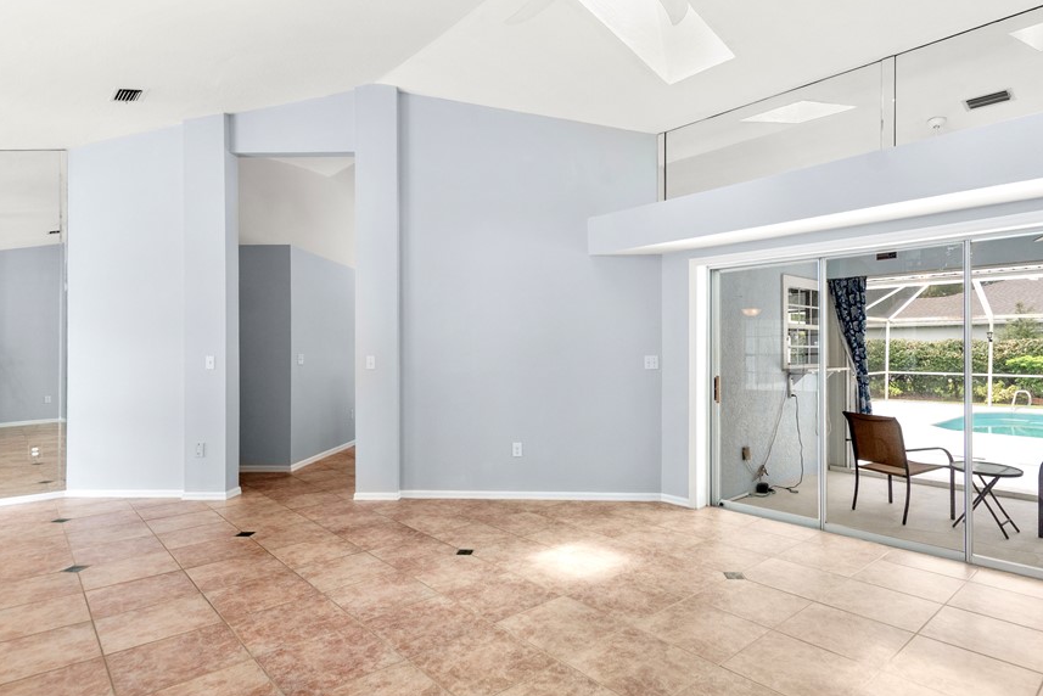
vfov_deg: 64.6
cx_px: 576
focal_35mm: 19
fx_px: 551
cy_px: 331
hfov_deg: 86.6
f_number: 6.3
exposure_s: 1/25
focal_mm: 10
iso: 320
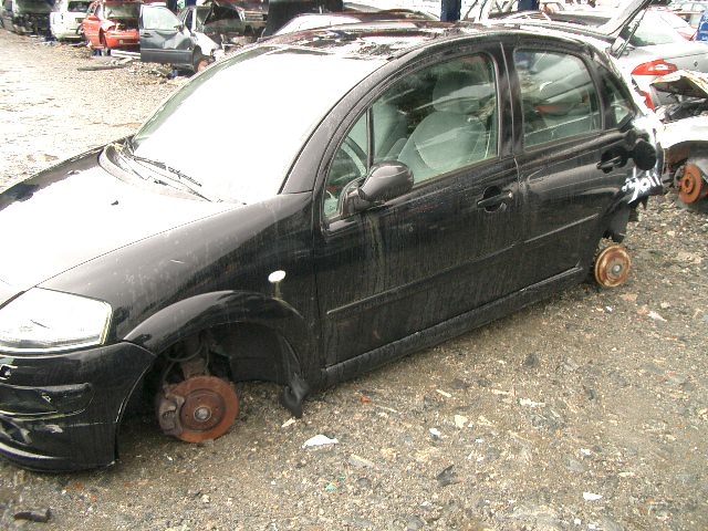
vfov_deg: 40.7
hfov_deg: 52.6
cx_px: 354
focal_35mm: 35
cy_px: 266
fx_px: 716
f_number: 2.6
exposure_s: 1/60
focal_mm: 5.8
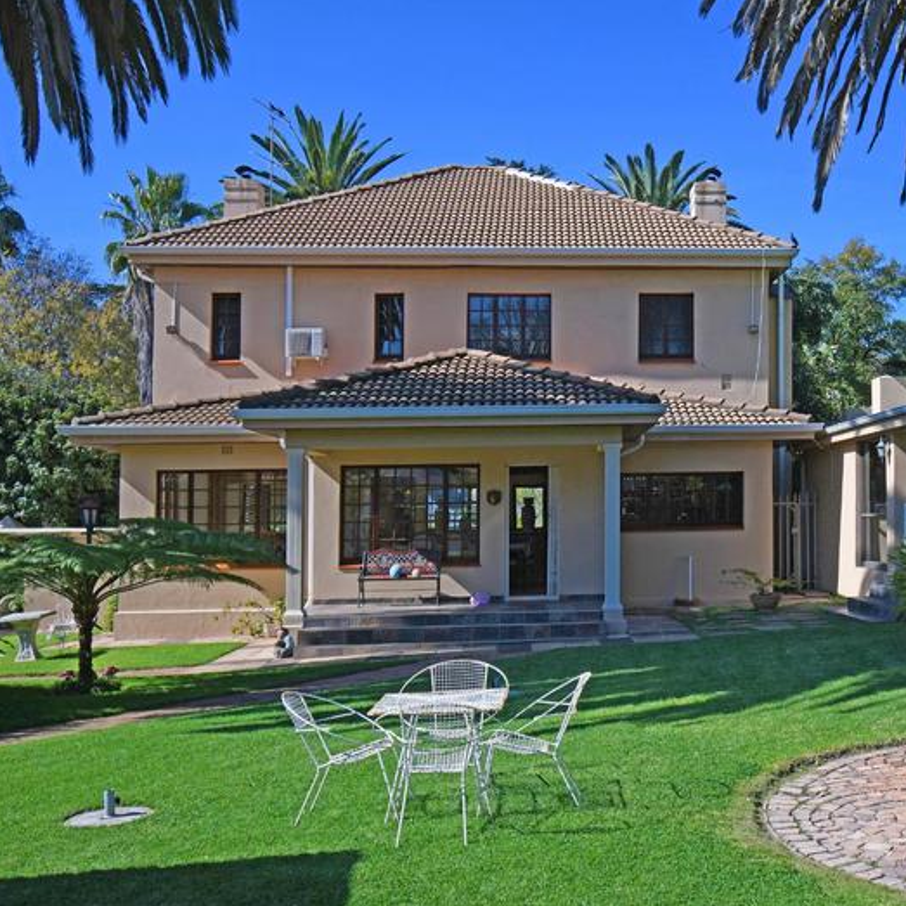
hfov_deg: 42.6
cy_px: 458
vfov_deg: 42.8
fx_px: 1155
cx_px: 551
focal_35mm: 39
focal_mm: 20
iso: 160
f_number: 5.6
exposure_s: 1/640
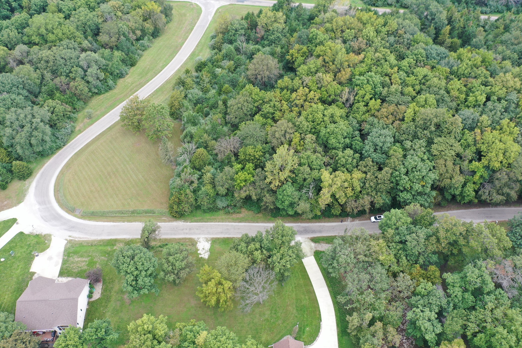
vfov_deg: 45.0
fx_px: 420
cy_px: 177
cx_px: 258
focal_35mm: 29
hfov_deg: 63.7
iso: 100
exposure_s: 1/50
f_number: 3.5
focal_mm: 10.26
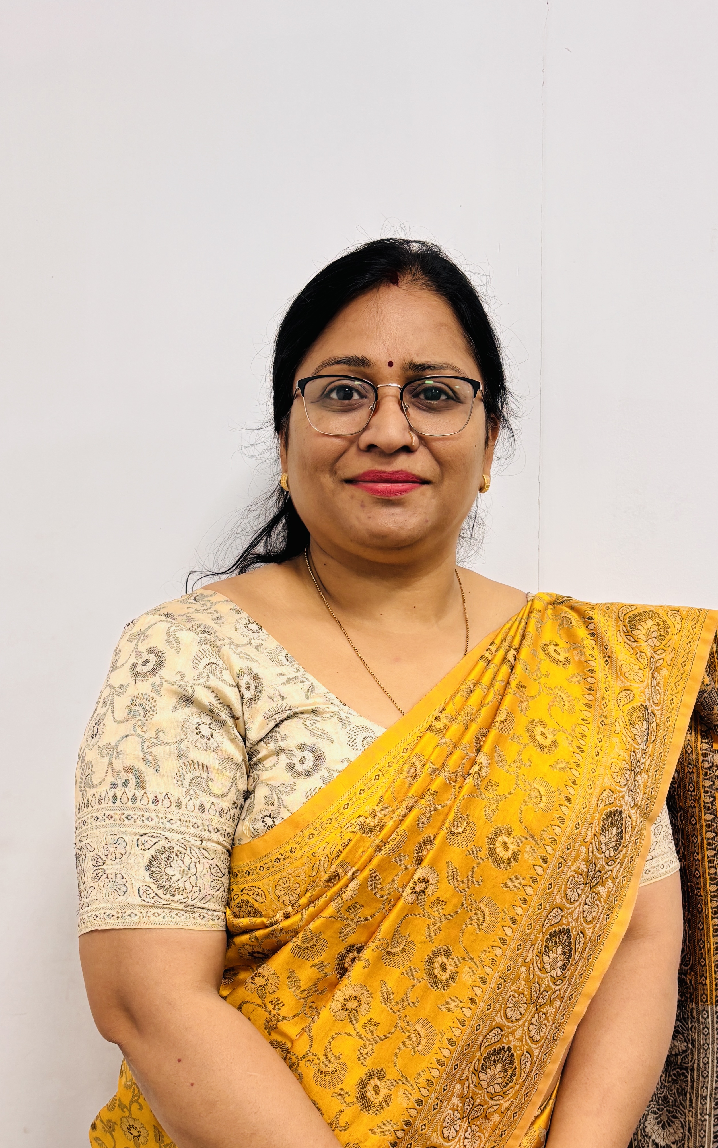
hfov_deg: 32.8
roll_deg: +0.3
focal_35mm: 39
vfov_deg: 49.7
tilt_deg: -6.1
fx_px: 1221
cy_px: 737
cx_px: 374
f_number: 1.6
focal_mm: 5.96
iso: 100
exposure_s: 1/50
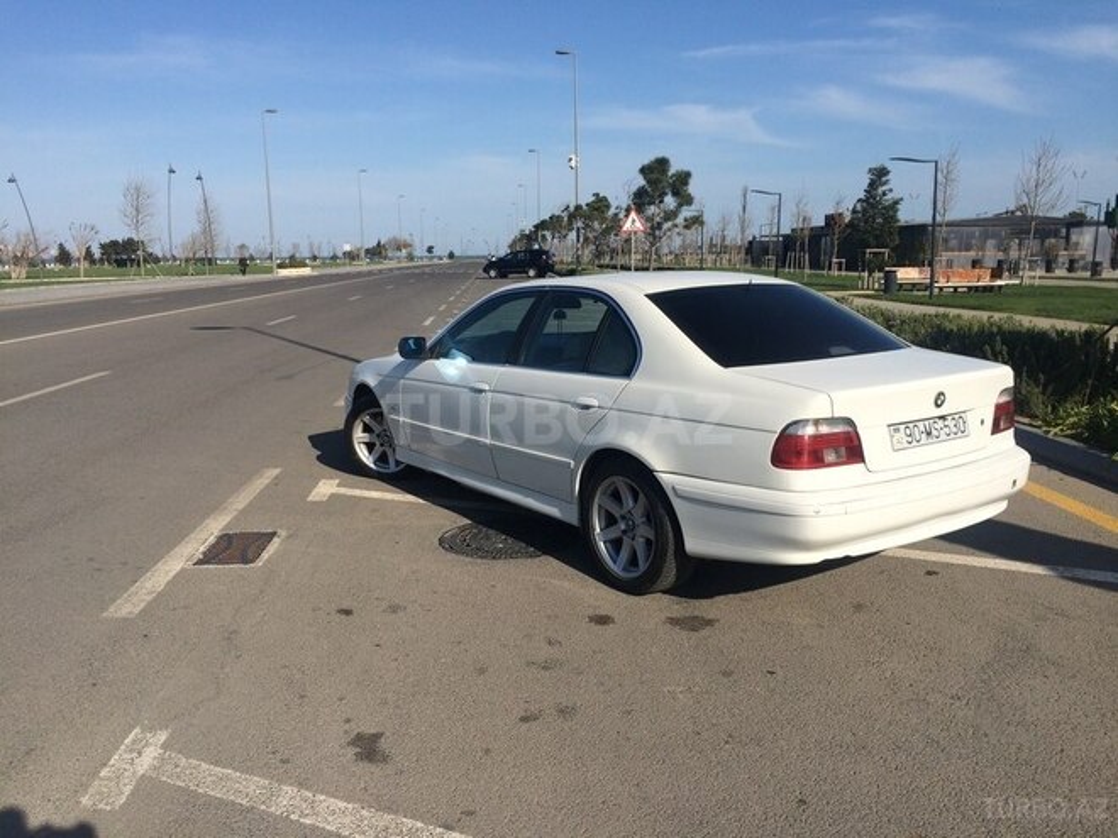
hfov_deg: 61.7
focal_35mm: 29
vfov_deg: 48.2
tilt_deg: -8.4
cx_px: 559
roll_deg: +0.9
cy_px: 419
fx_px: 937
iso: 32
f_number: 2.2
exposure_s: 1/2933
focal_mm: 4.15
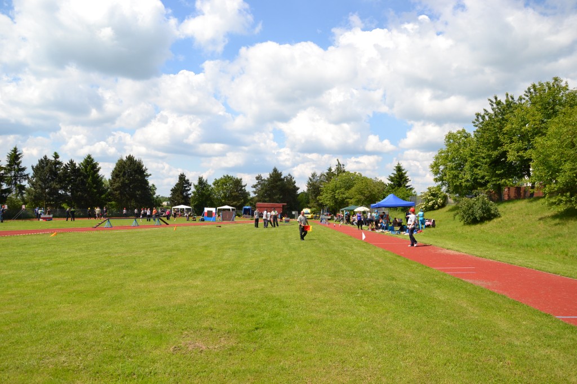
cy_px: 192
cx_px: 288
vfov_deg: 47.9
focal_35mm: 27
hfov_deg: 67.4
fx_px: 433
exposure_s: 1/1600
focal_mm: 18
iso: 400
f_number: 6.3
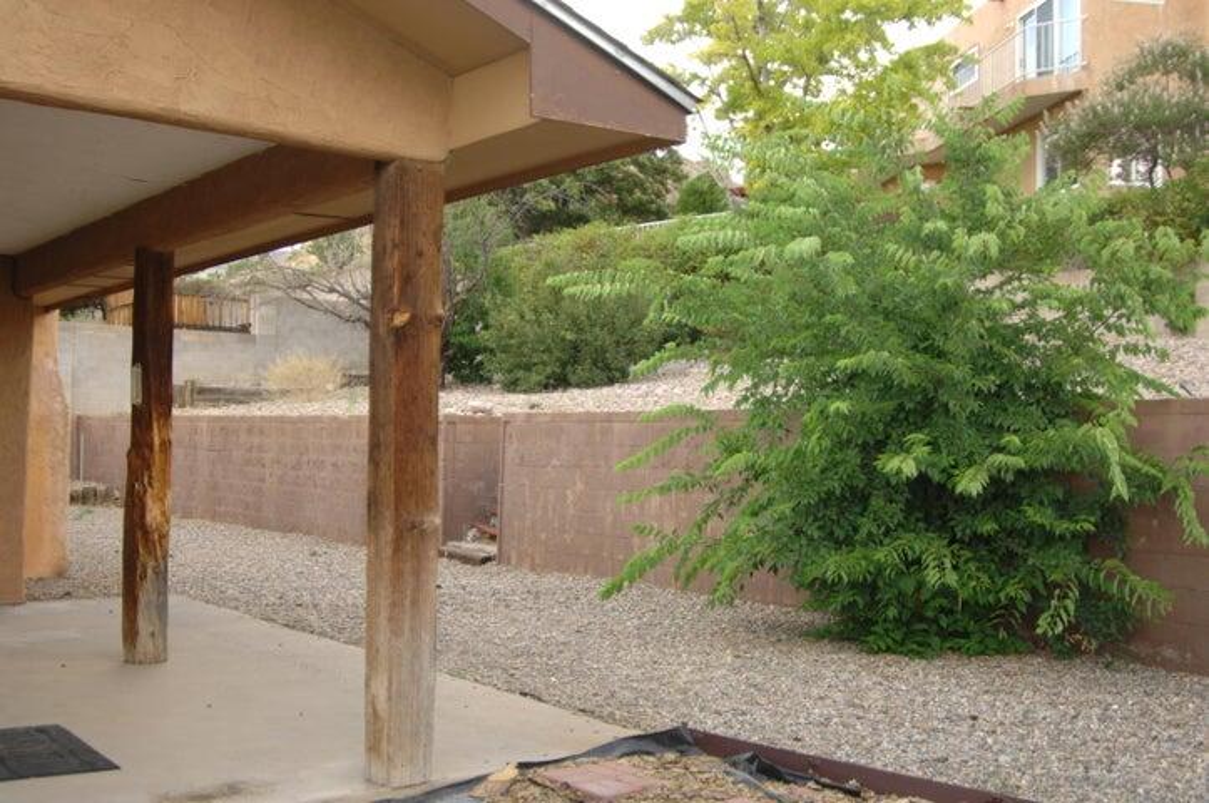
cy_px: 402
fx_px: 1207
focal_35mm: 36
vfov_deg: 36.8
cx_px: 604
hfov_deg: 53.2
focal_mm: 24
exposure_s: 1/50
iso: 100
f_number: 3.5
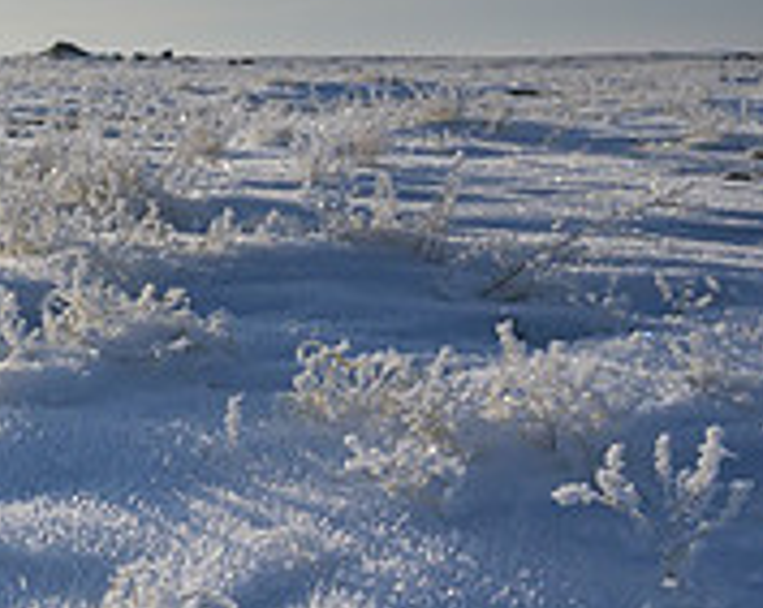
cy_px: 209
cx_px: -474
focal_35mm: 74
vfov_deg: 20.6
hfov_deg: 20.7
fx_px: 1668
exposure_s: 1/1250
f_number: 16
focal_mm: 24
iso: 320
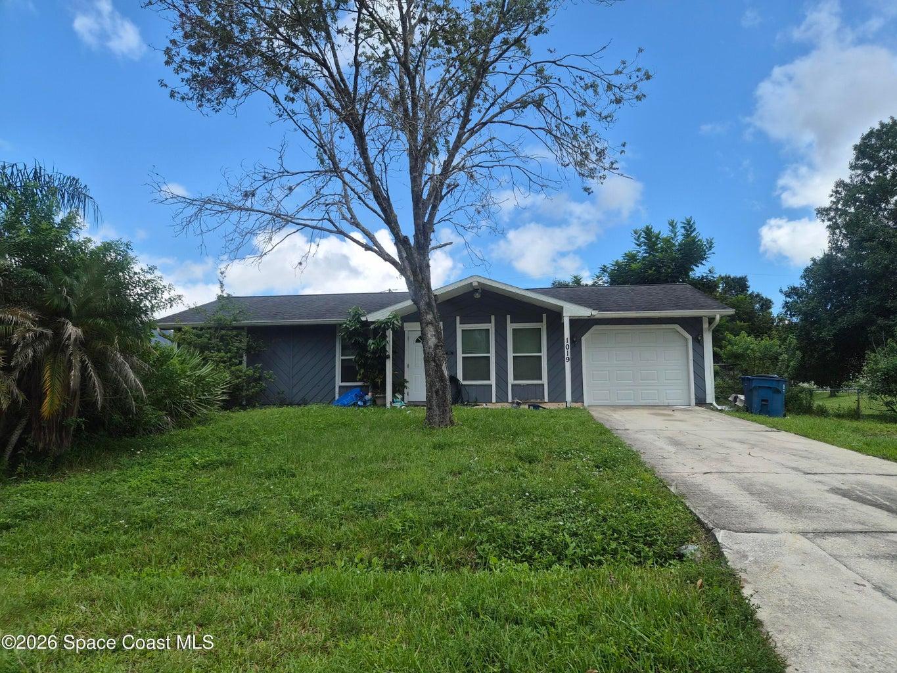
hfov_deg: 73.9
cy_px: 336
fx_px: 596
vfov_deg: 58.9
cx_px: 448
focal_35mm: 23
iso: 80
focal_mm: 5.4
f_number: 1.8
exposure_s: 1/4048
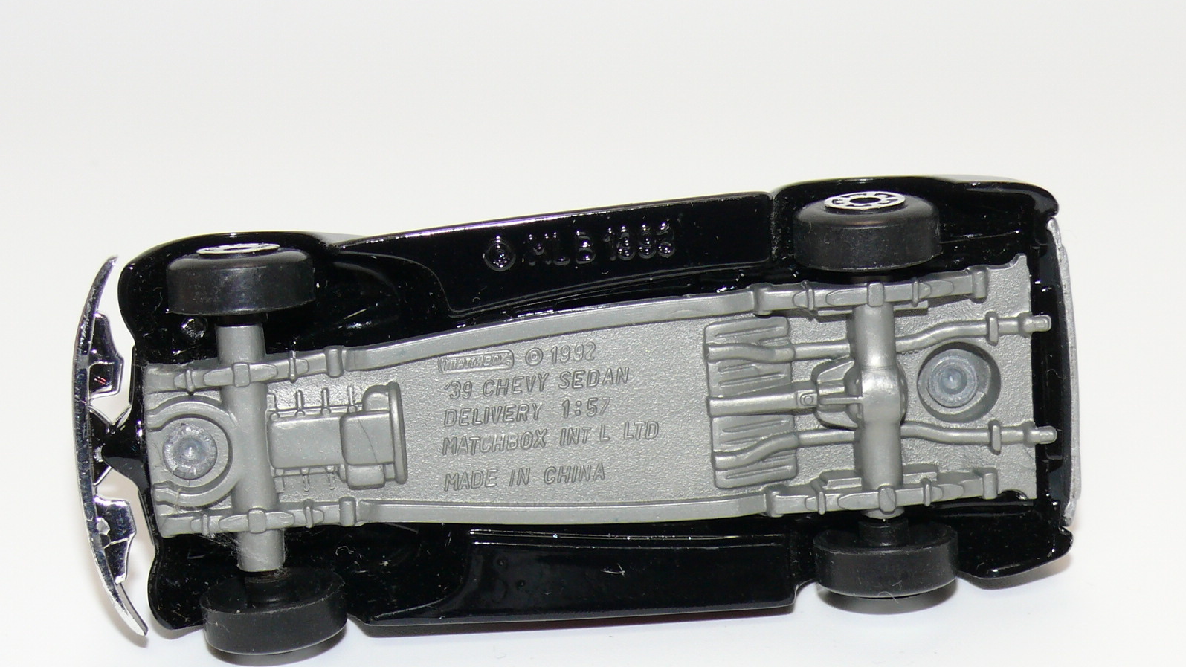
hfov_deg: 20.2
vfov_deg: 11.4
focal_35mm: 106
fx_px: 3333
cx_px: 594
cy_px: 411
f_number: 4
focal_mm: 13.1
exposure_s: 1/30
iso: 100
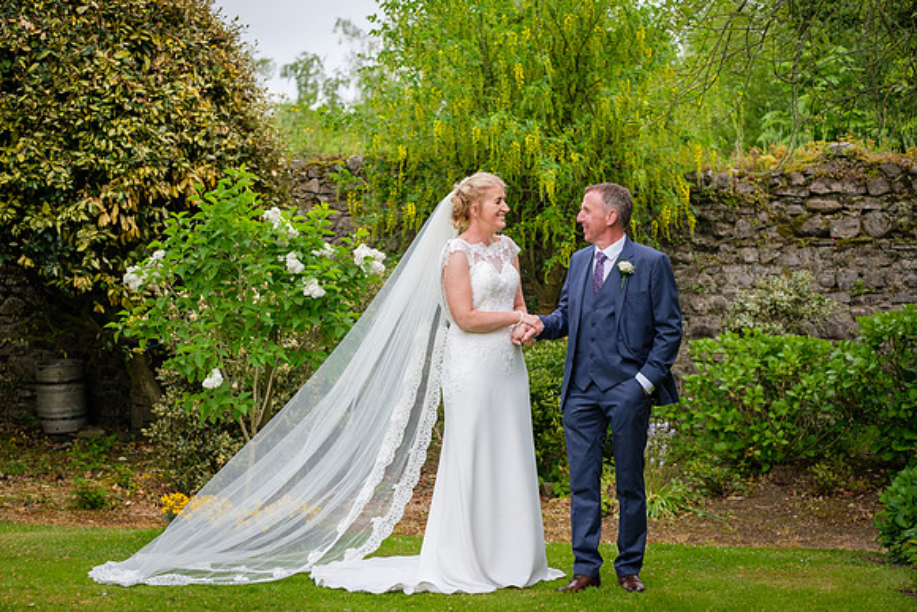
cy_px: 306
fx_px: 1973
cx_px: 458
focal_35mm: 77
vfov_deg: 17.6
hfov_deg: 26.2
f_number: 2.8
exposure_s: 1/250
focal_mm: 50
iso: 400
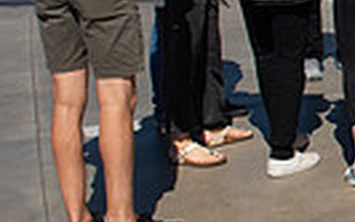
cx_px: 641
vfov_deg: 12.1
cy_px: 17
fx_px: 1035
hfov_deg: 16.3
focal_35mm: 107
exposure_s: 1/4000
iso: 200
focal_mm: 24
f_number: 4
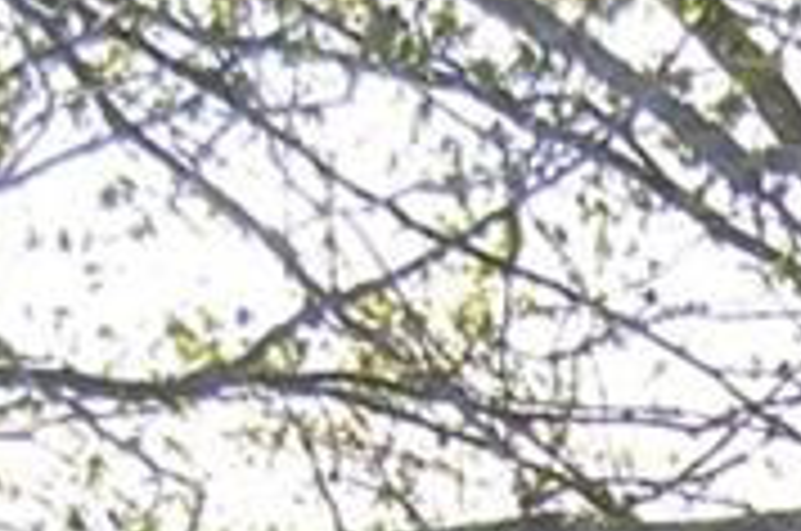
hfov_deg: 7.5
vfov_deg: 4.9
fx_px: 5950
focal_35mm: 268
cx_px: 1400
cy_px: 1454
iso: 250
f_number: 5.6
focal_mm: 31
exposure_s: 1/500
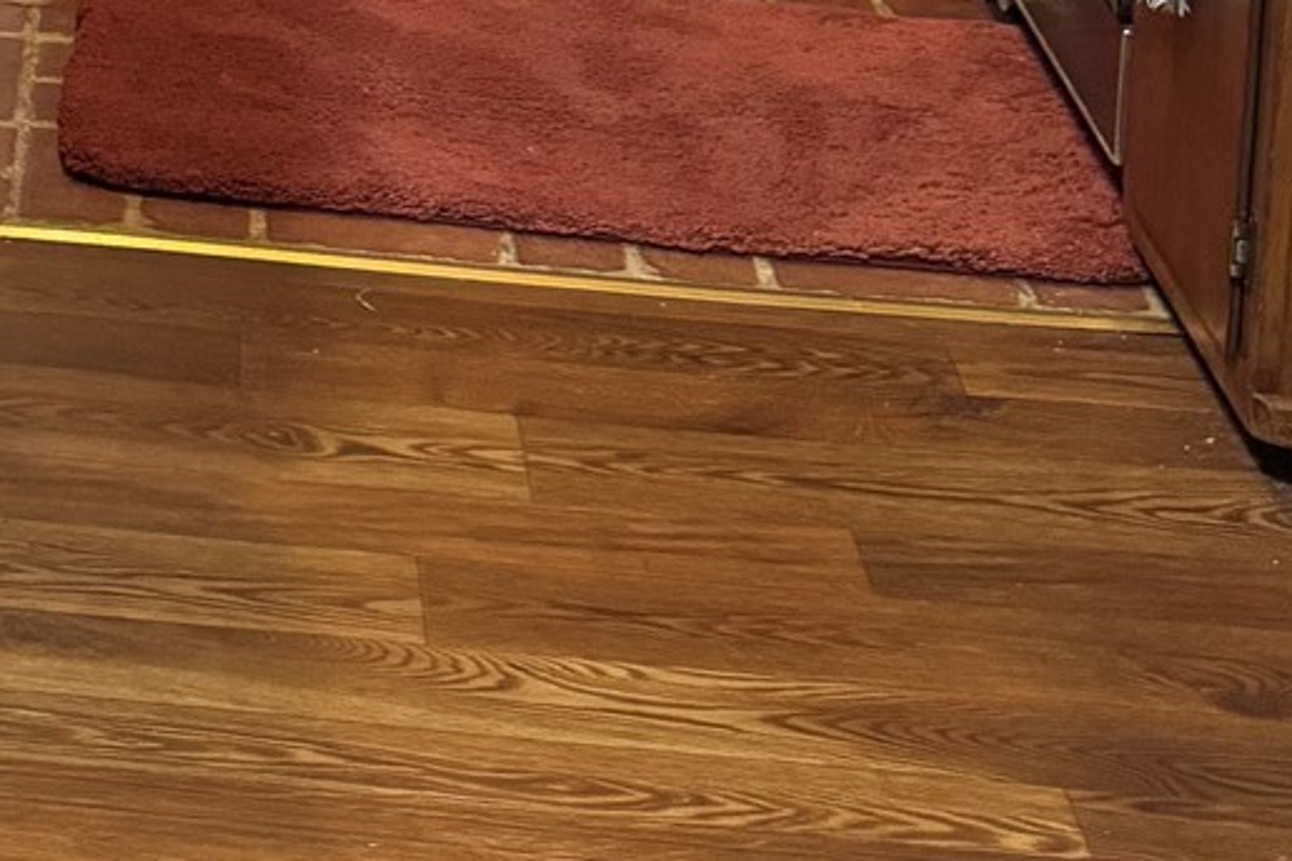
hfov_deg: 19.2
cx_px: -343
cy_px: -818
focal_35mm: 99
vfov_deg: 12.3
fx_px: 3553
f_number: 1.78
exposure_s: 1/60
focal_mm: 6.76
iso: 500
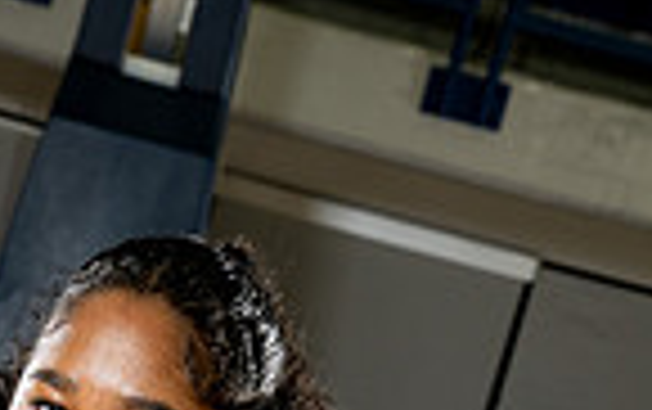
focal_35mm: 152
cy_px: 991
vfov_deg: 8.0
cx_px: 40
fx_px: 2704
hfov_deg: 13.6
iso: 640
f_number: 8
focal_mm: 48
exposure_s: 1/250
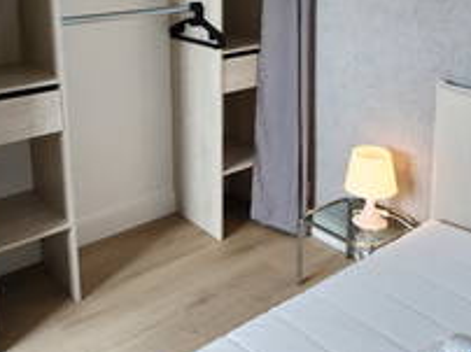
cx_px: 203
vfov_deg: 33.6
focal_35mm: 41
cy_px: 49
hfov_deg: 45.7
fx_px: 557
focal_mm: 5.4
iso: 80
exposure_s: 1/180
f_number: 1.8
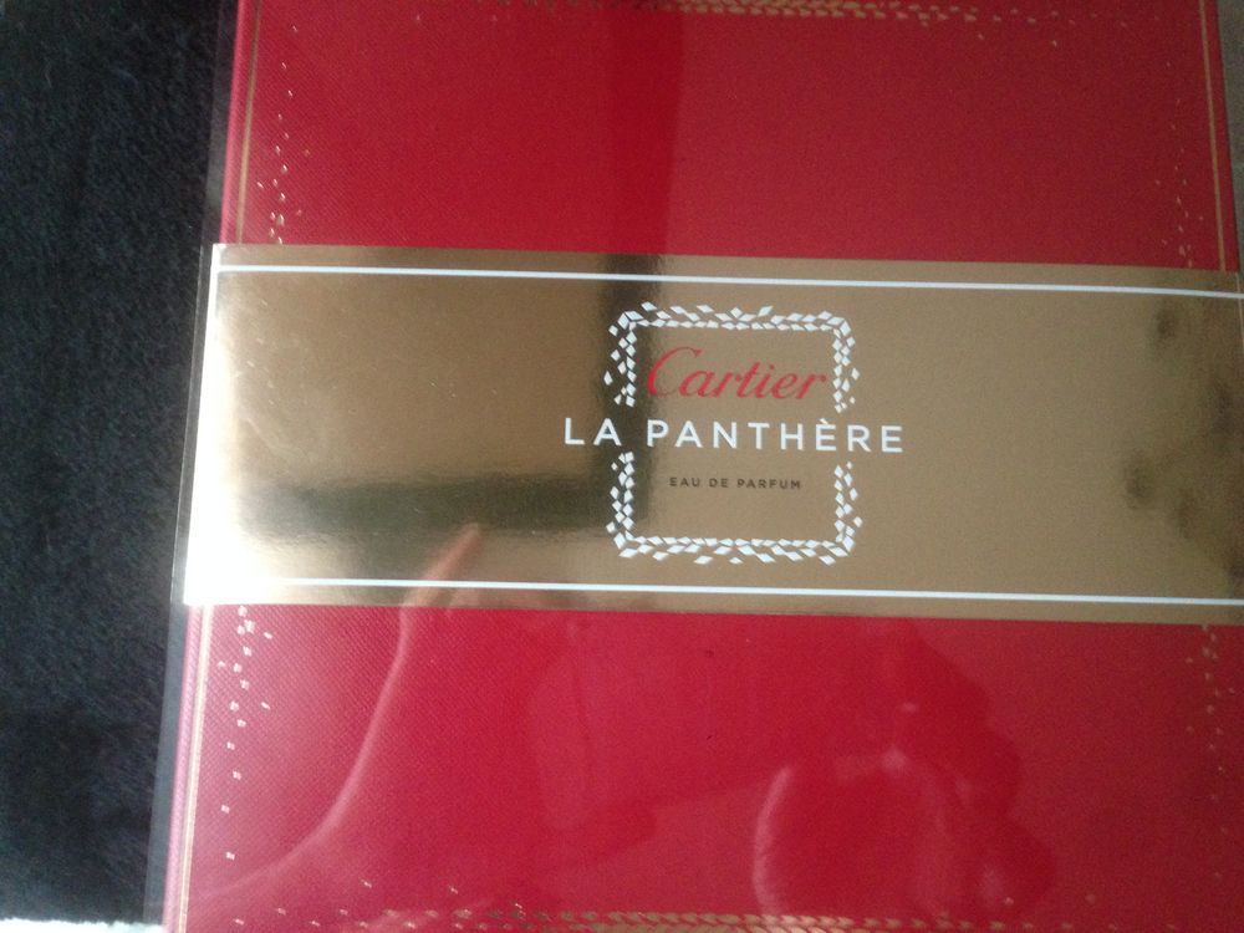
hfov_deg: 55.4
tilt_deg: -81.5
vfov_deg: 42.9
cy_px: 466
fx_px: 1186
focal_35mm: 33
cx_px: 622
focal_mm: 4.12
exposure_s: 1/15
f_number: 2.4
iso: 400
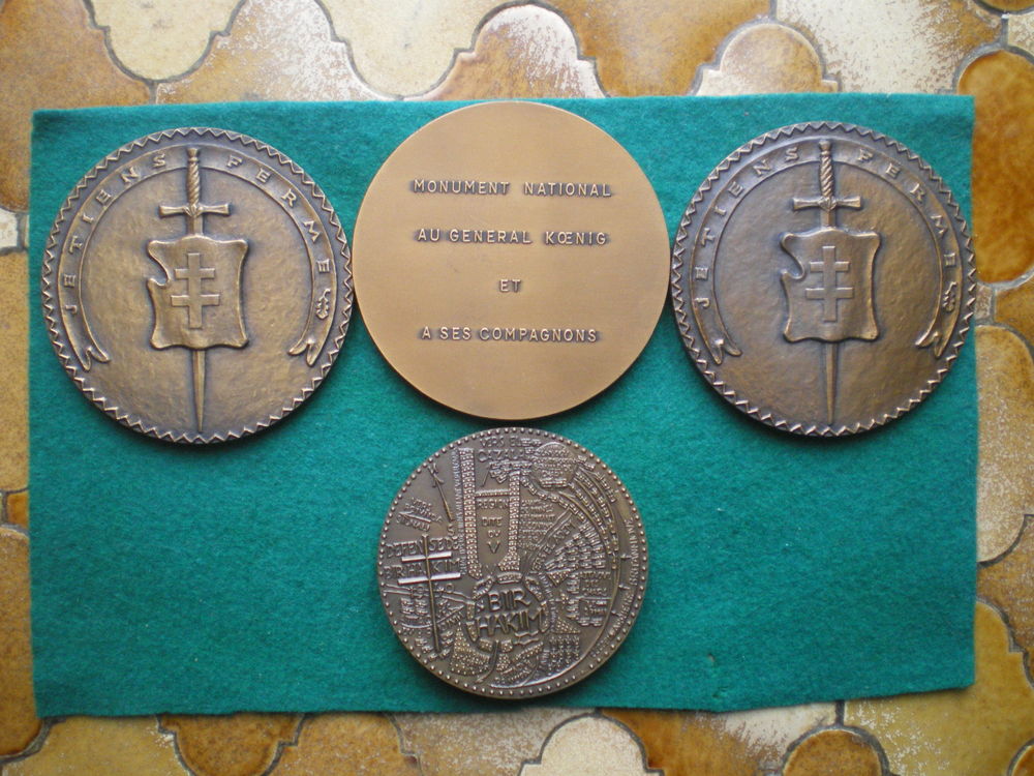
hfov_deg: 49.0
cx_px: 517
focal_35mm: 38
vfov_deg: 37.7
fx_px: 1135
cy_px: 388
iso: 320
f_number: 3.1
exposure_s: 1/50
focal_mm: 6.3
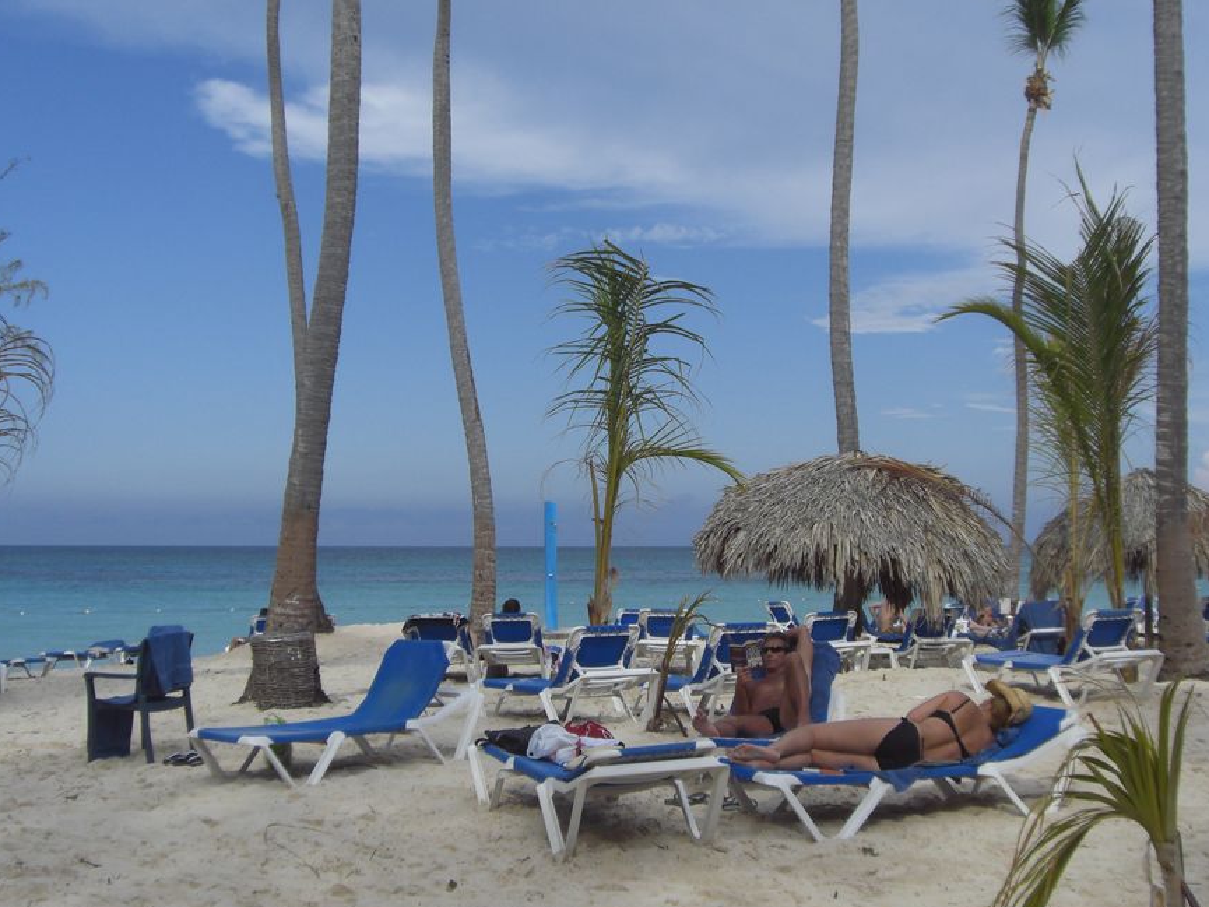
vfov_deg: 32.2
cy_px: 414
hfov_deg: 42.0
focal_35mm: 45
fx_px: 1572
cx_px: 657
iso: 64
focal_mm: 6.2
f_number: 8
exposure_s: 1/125
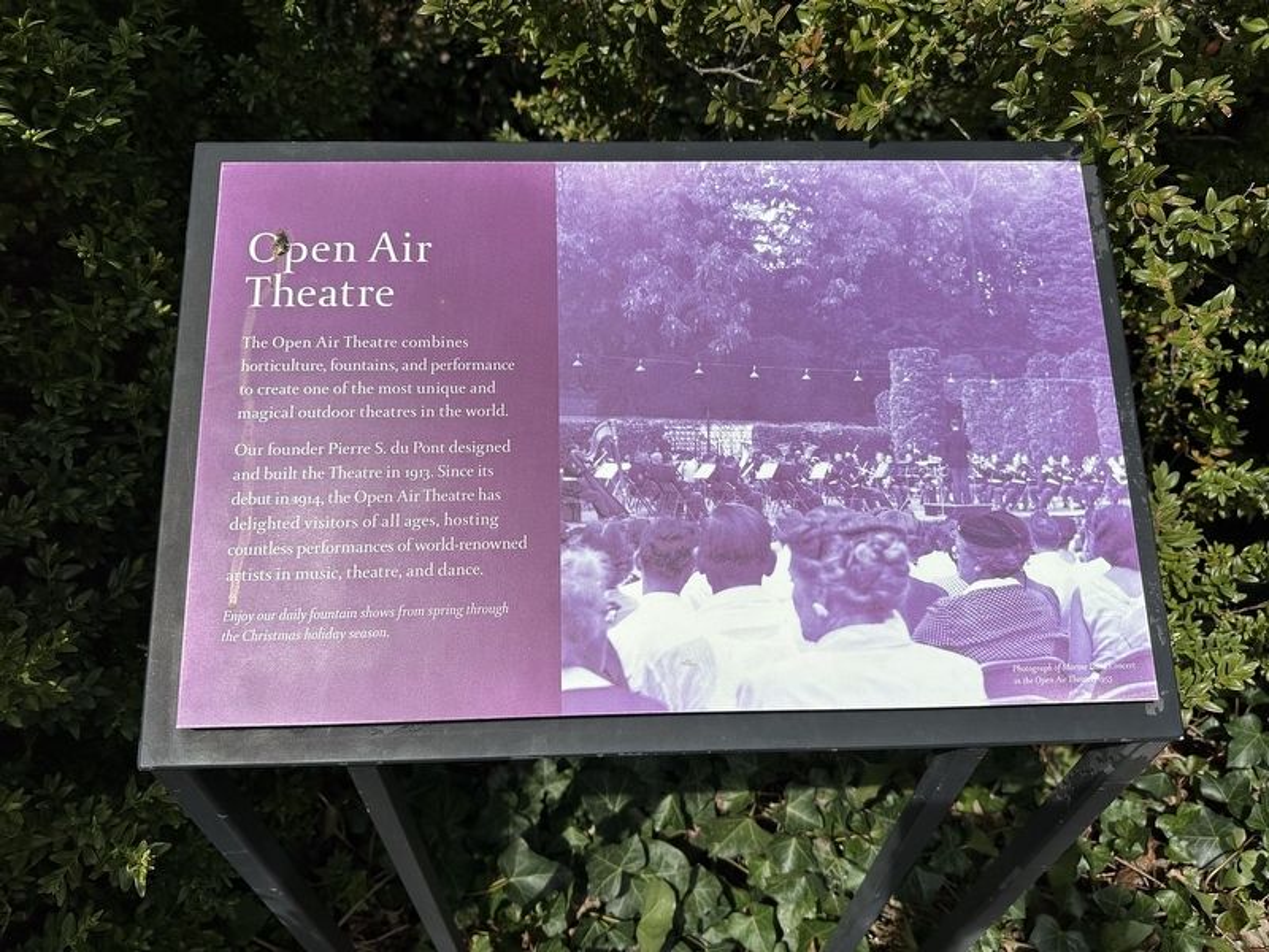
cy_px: 476
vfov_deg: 56.8
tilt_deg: -46.0
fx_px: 880
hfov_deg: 71.6
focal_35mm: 24
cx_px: 634
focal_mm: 6.86
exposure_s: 1/8929
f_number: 1.78
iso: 80
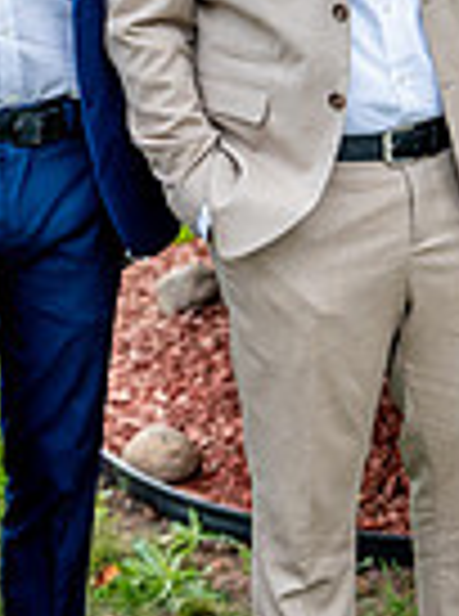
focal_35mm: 98
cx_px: 464
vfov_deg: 19.9
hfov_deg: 14.8
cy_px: 133
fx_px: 1741
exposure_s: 1/200
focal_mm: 24
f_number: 7.1
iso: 320
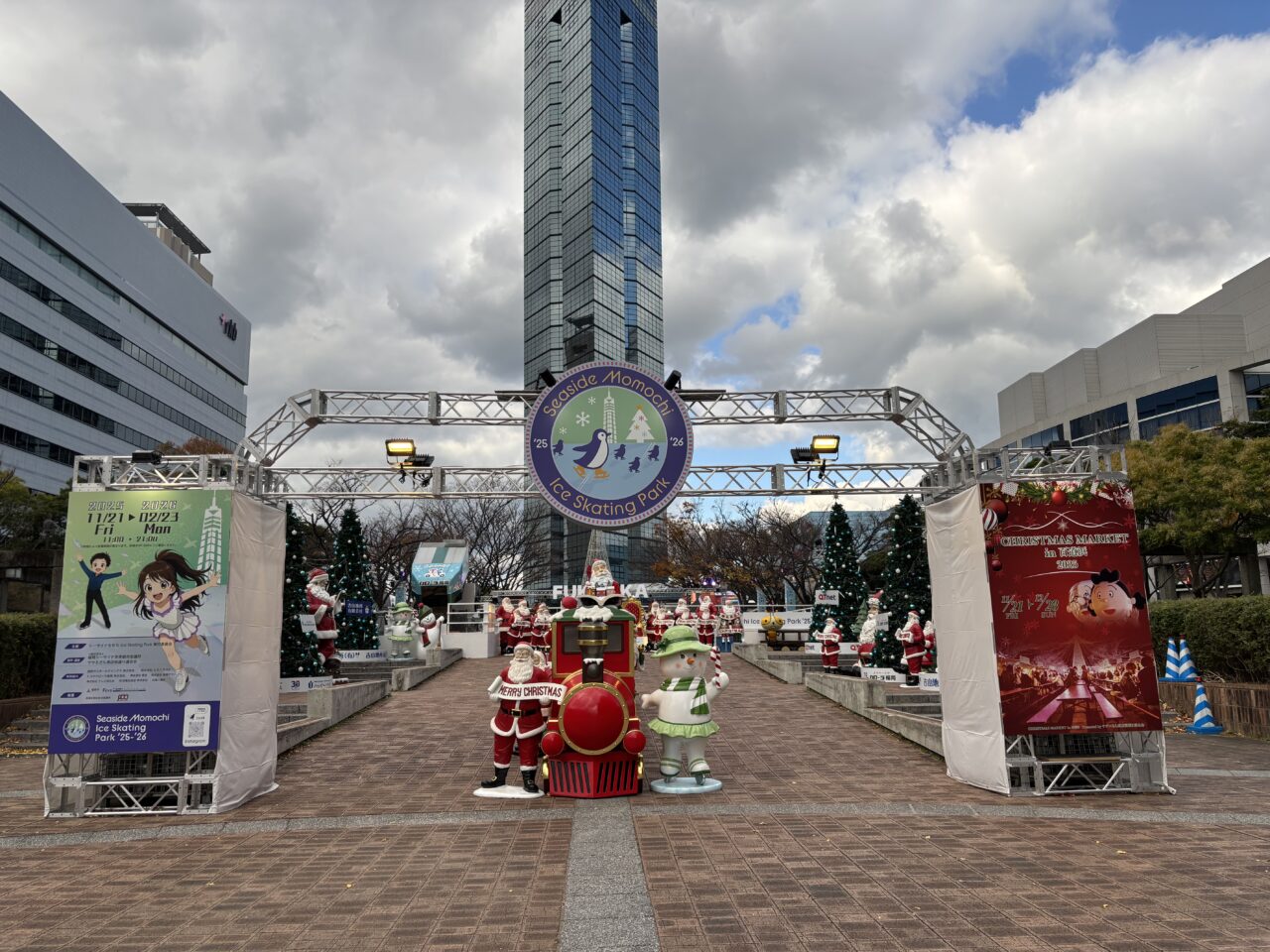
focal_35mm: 26
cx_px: 635
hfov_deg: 67.3
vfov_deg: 53.1
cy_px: 476
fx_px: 954
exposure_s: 1/2710
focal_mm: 5.96
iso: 50
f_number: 1.6
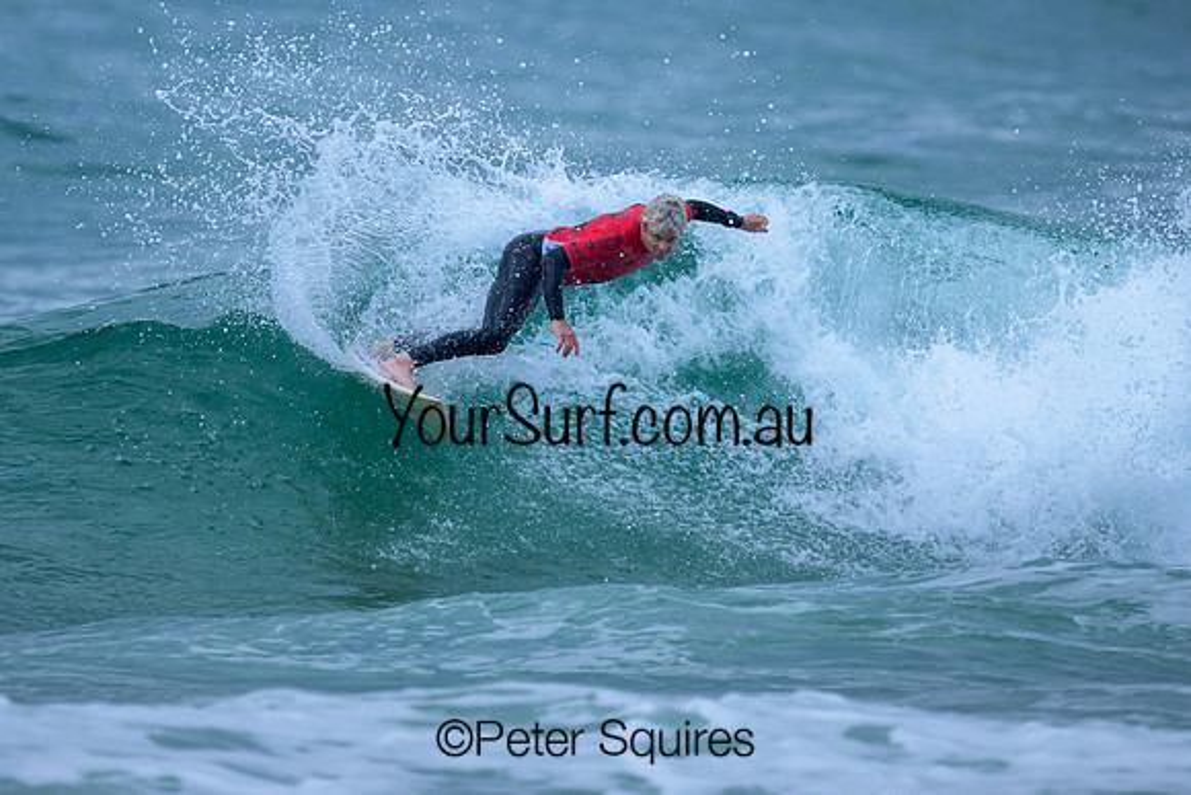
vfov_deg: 1.3
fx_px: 36393
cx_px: 478
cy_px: 266
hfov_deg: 1.9
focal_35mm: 1100
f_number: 6.3
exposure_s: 1/2000
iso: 360
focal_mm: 800
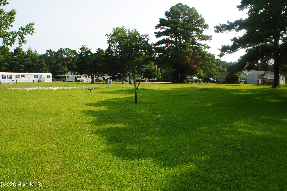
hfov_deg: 55.8
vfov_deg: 38.9
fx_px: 271
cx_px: 147
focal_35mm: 34
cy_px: 95
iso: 200
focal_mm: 22
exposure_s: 1/160
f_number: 9
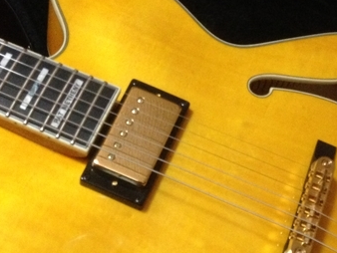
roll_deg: -27.7
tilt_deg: -21.9
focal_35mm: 78
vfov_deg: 18.5
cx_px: 218
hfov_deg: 24.9
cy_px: 238
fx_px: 760
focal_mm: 4.12
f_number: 2.4
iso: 400
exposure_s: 1/17
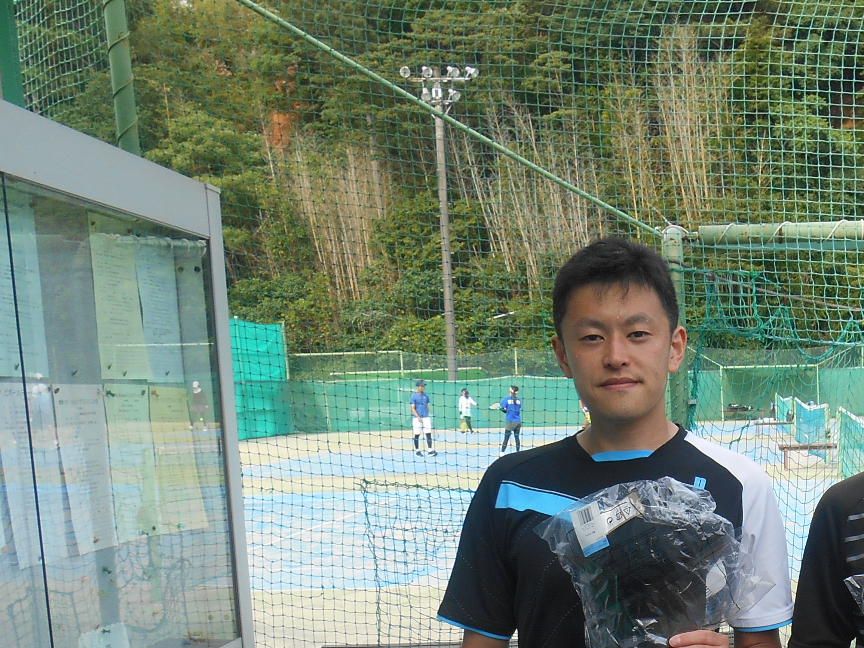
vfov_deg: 23.6
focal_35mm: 58
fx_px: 1448
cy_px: 717
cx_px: 750
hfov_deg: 31.9
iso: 80
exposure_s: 1/250
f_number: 3.4
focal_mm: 4.7
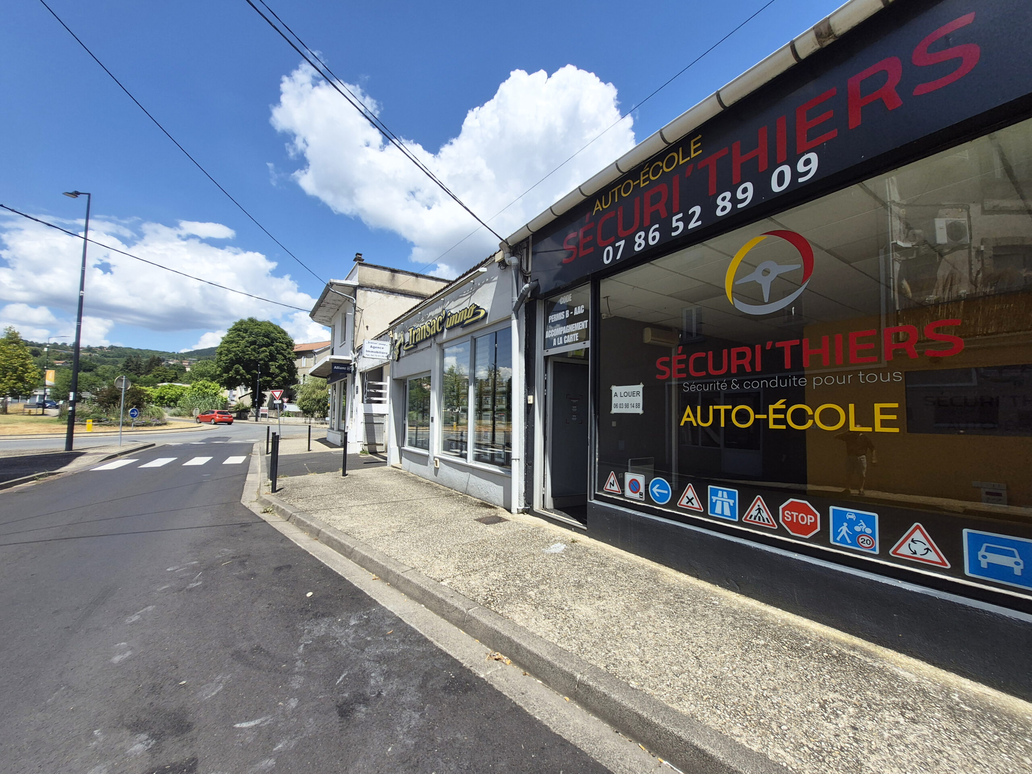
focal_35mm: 13
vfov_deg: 89.9
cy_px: 387
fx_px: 388
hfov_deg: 106.2
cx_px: 516
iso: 48
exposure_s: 1/1336
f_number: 2.2
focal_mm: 1.7
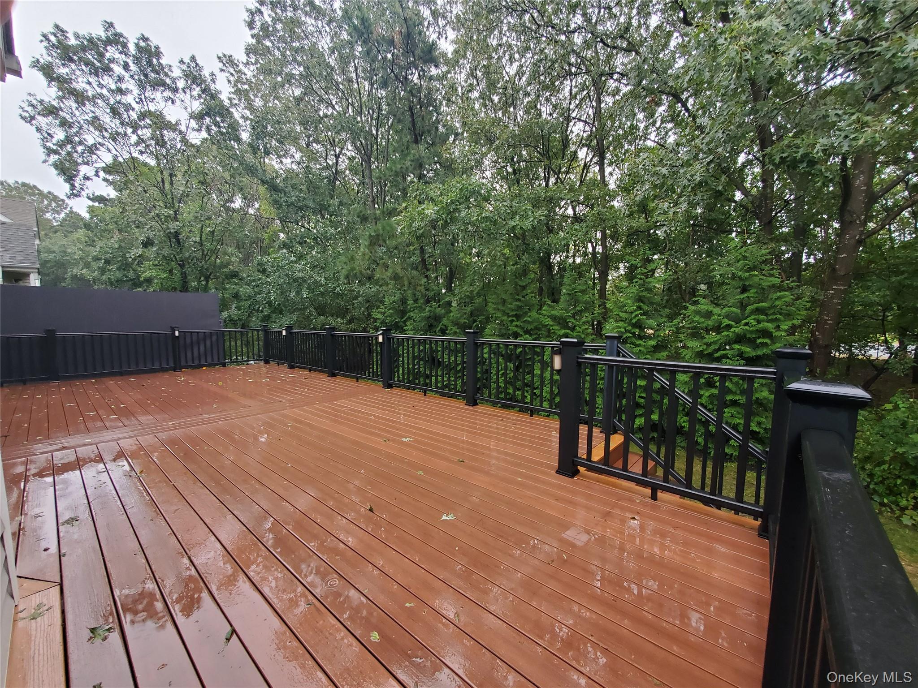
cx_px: 459
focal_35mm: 13
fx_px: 345
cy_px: 344
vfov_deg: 89.9
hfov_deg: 106.2
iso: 64
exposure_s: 1/120
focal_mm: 1.8
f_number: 2.2
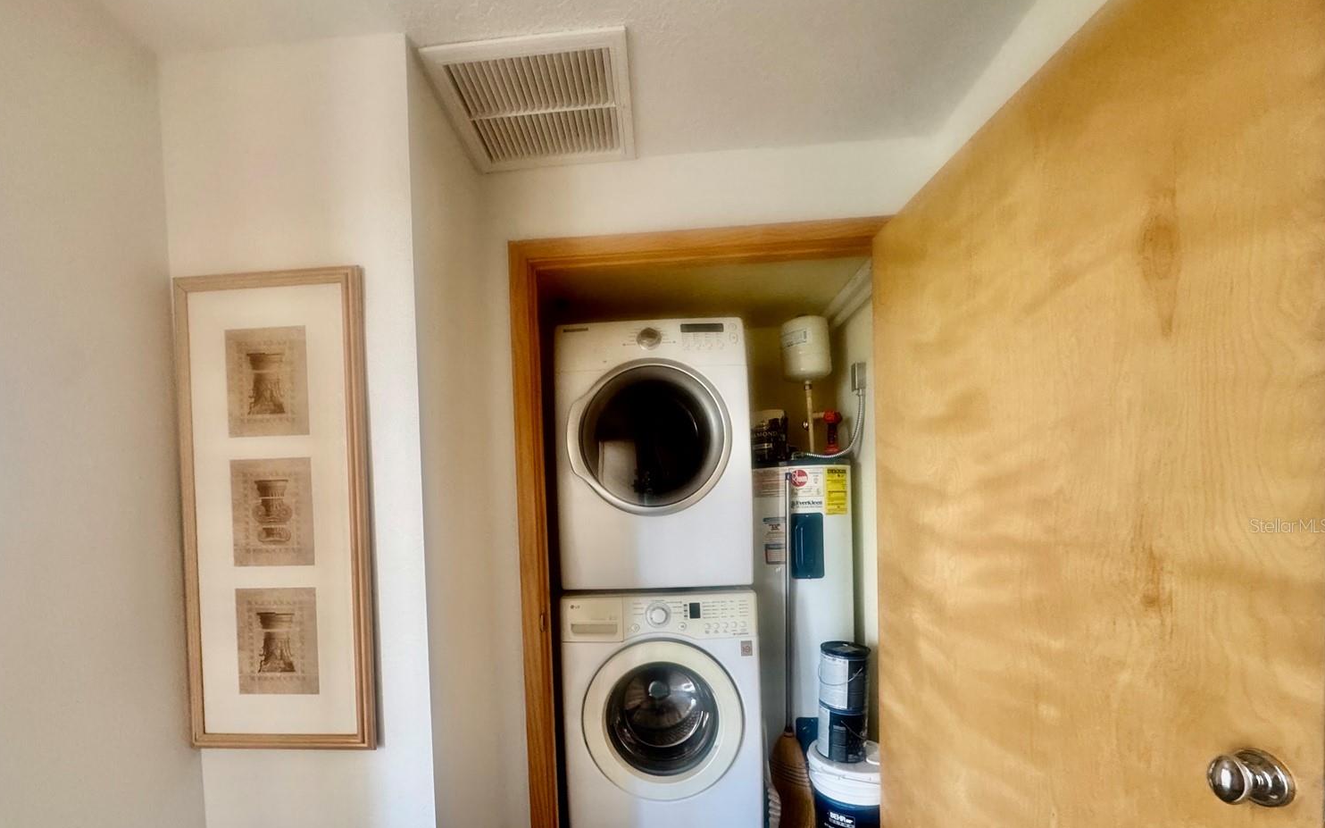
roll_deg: +2.3
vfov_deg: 69.9
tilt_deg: -2.3
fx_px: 578
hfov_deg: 97.7
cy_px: 525
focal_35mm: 16
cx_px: 620
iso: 250
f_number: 2.2
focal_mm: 2.22
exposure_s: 1/99
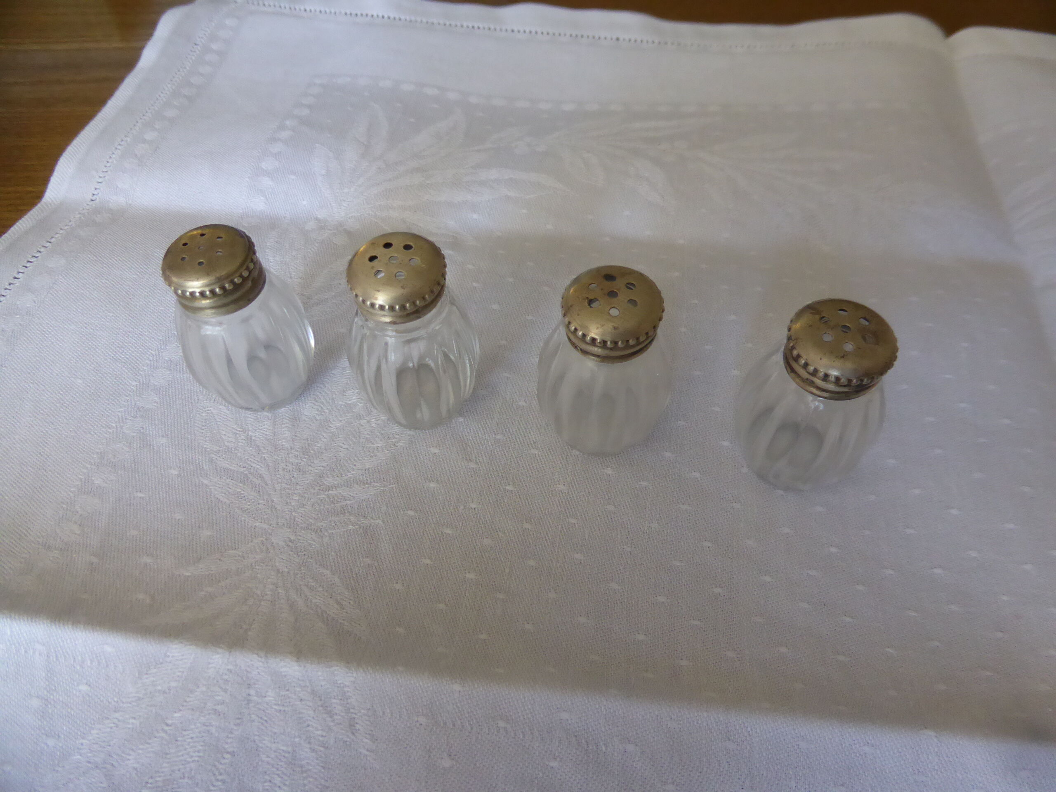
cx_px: 528
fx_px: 732
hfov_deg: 71.6
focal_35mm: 24
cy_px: 396
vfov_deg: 56.8
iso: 400
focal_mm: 4.3
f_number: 3.3
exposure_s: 1/30
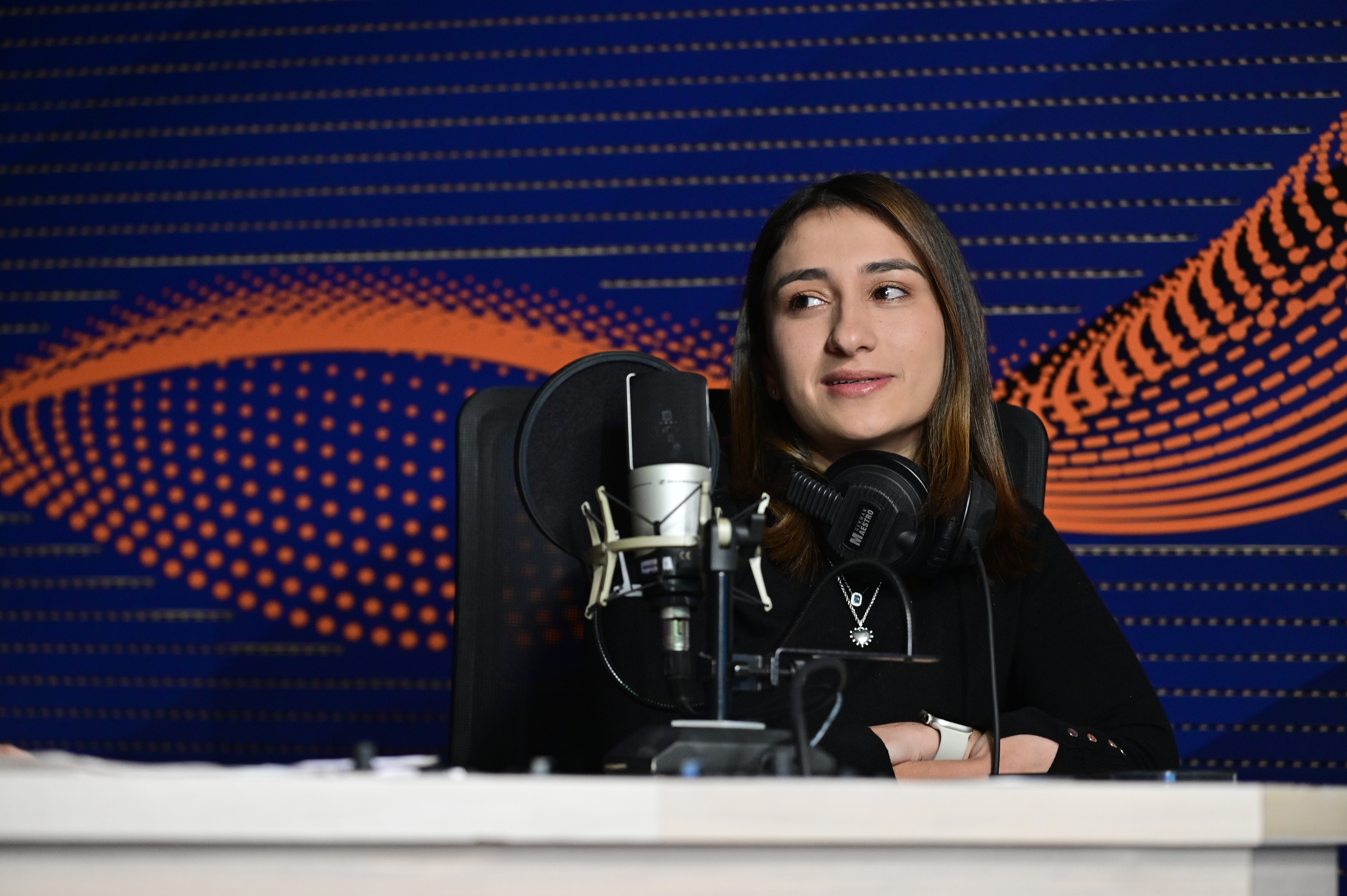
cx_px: 674
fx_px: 4674
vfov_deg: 11.0
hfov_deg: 16.4
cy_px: 448
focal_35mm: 125
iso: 3200
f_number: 4
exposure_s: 1/80
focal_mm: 125
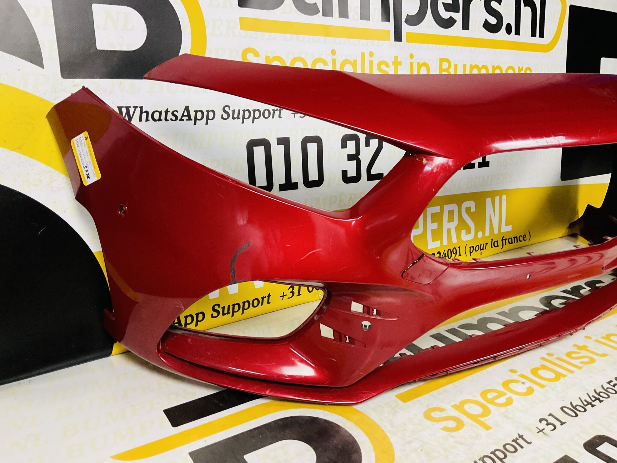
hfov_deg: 61.7
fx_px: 517
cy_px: 232
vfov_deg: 48.2
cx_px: 308
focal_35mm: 29
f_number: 1.8
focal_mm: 3
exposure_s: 1/50
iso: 125
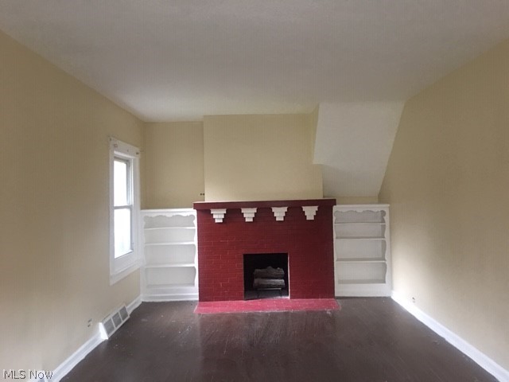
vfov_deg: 48.2
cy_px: 191
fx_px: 426
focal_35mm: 29
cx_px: 254
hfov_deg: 61.7
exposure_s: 1/4
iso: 50
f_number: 2.2
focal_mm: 4.15
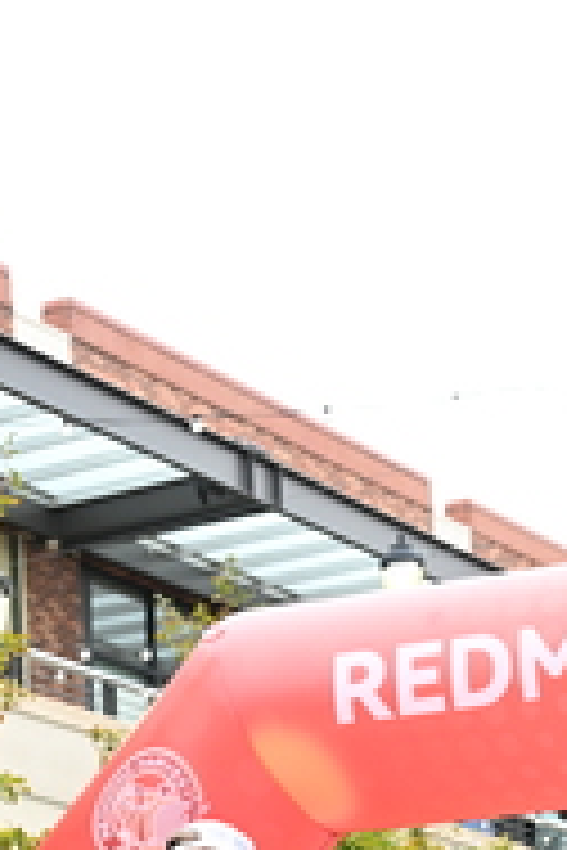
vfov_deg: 14.1
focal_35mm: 140
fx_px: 3307
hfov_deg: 9.8
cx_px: 263
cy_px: 1079
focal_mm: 48
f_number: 4
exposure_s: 1/640
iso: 2000
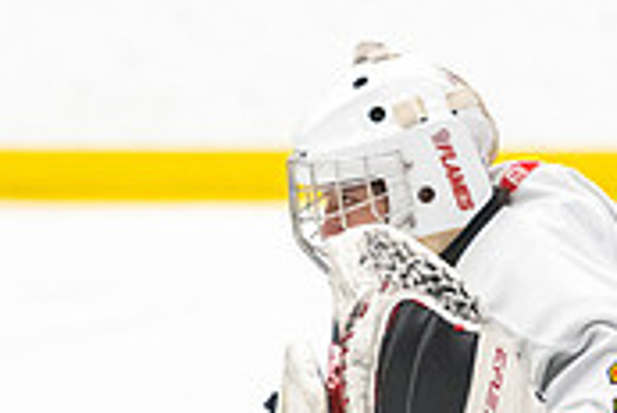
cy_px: 507
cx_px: 592
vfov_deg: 2.4
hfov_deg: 3.5
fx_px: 10061
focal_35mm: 586
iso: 3200
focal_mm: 135
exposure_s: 1/640
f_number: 2.8
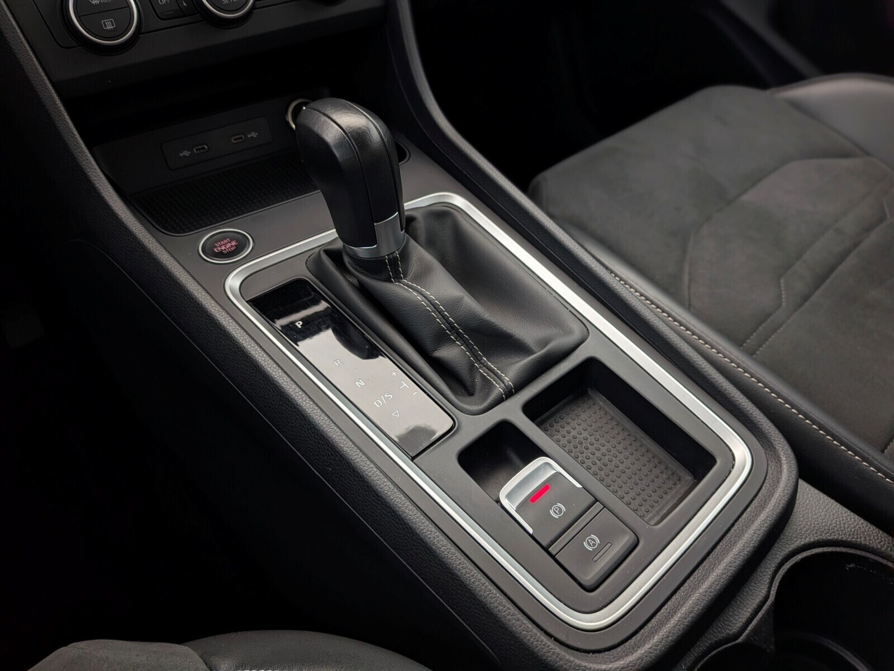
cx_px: 447
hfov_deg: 71.6
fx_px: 620
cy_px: 336
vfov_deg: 56.8
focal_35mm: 24
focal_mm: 4.53
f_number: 1.7
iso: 30
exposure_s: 1/204
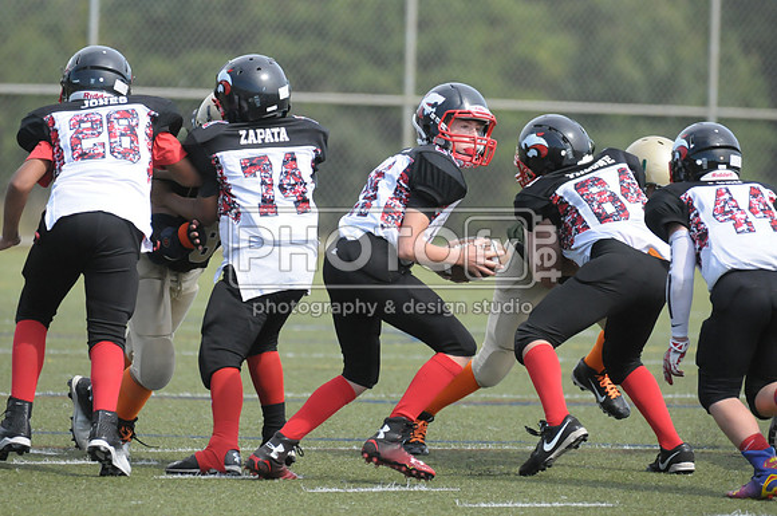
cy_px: 258
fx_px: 9376
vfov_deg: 3.2
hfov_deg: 4.7
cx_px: 388
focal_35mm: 435
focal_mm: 290
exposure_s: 1/5000
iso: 1600
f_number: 4
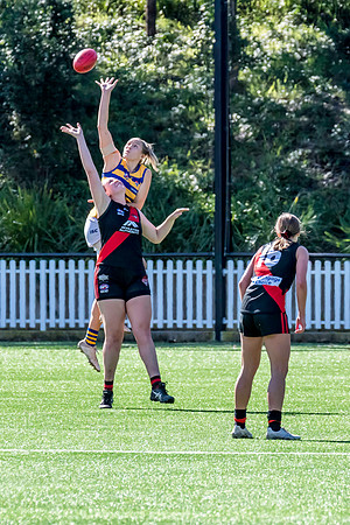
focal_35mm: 629
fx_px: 9174
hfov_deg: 2.2
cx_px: 193
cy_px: 265
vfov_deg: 3.3
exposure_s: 1/2000
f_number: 7.1
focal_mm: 290
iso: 800
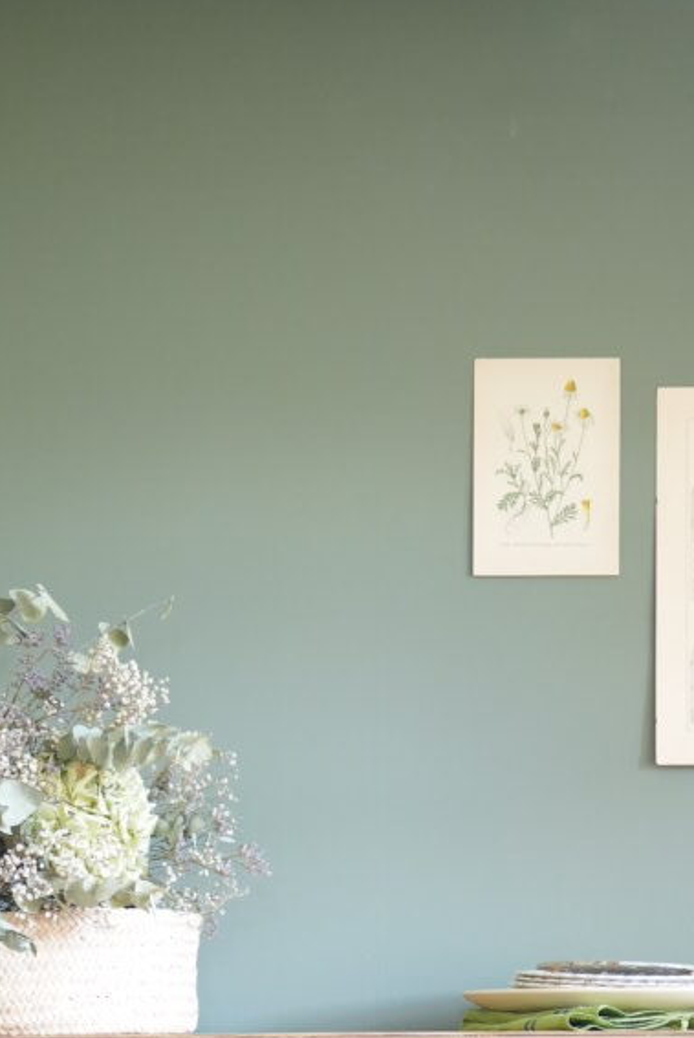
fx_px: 2771
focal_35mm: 96
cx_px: 309
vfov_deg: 19.4
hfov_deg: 14.3
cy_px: 1400
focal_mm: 33.7
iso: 1250
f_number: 2.8
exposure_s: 1/30
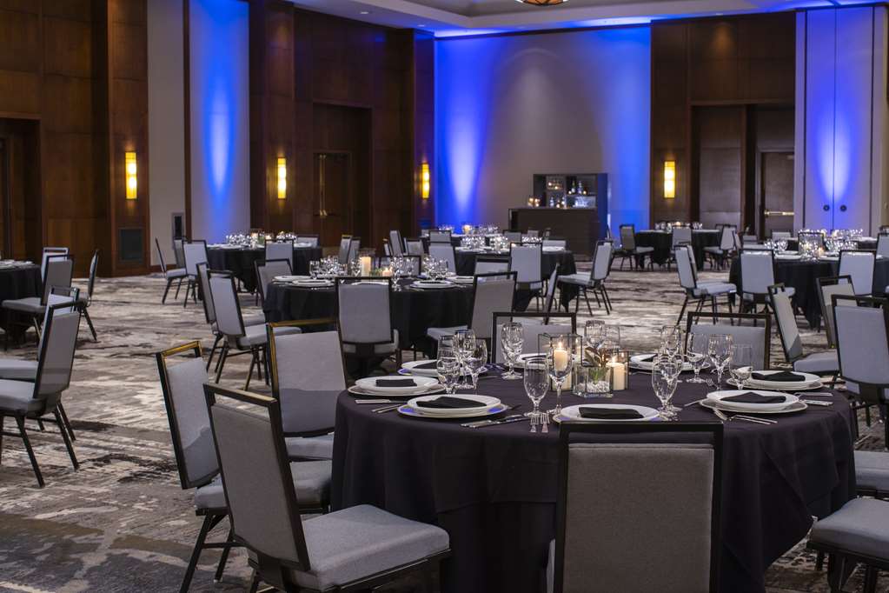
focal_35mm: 50
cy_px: 296
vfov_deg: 27.0
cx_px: 444
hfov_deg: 39.6
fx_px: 1235
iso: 250
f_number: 8
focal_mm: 50
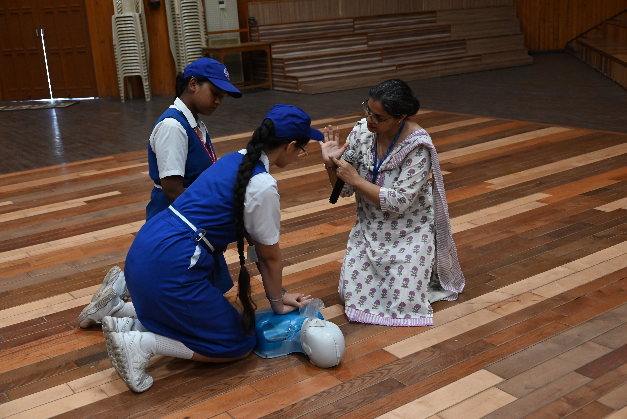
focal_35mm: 42
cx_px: 314
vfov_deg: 31.9
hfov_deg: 46.4
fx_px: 732
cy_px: 210
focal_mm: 42
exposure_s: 1/60
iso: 3600
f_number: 5
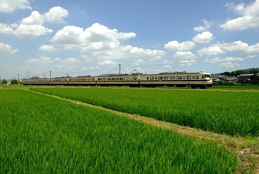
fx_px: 195
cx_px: 130
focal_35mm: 27
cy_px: 87
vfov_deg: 48.1
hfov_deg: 67.3
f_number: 11
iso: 320
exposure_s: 1/400
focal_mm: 18
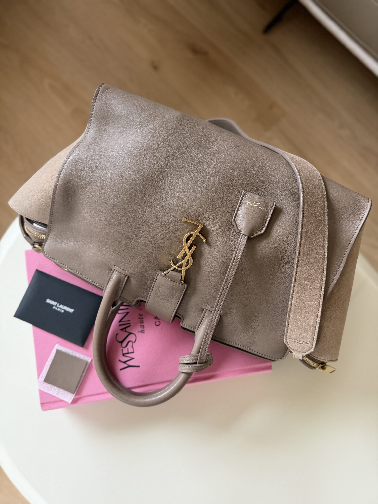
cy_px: 252
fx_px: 349
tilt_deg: -80.0
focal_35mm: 24
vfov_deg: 71.6
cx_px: 189
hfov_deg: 56.8
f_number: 1.78
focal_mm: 6.76
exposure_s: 1/60
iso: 320
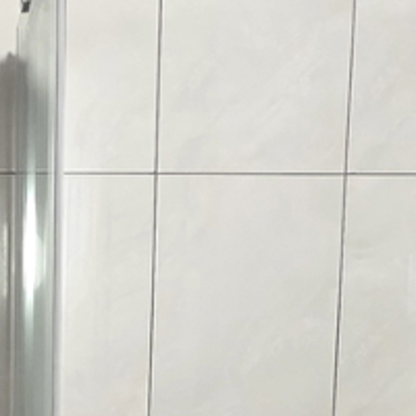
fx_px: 938
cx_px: -108
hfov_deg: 22.6
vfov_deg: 19.5
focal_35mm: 69
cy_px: 726
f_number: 1.9
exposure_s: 1/100
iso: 250
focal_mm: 2.2
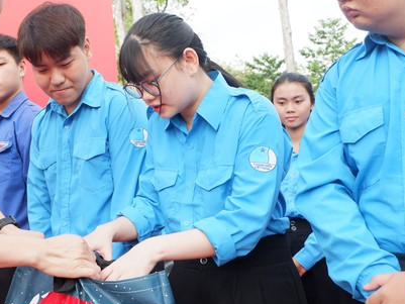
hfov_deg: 33.0
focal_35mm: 56
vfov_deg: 26.1
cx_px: 62
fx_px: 655
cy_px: 125
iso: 400
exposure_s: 1/450
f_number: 5
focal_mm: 21.1
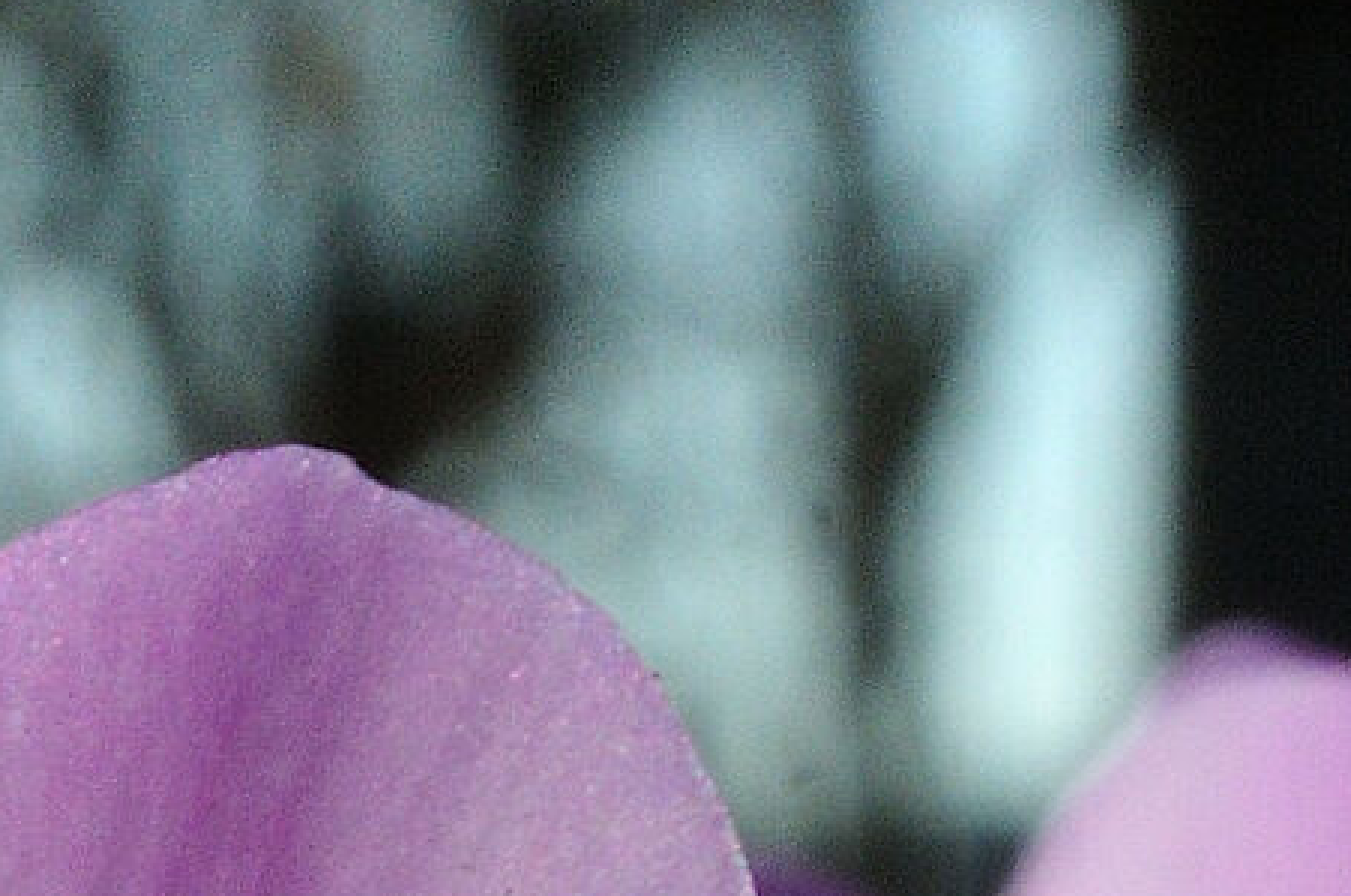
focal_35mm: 479
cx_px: -650
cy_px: 2059
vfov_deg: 2.8
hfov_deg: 4.3
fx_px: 17944
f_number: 36
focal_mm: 60
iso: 450
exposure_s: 1/50
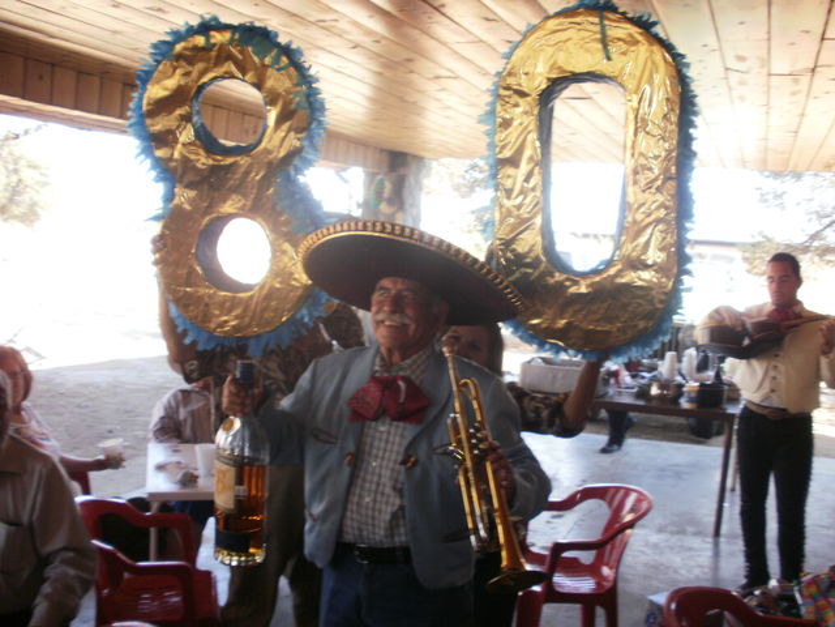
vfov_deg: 39.7
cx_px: 418
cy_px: 314
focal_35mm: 36
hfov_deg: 51.4
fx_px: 868
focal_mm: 6.3
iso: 100
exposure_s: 1/60
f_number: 3.5
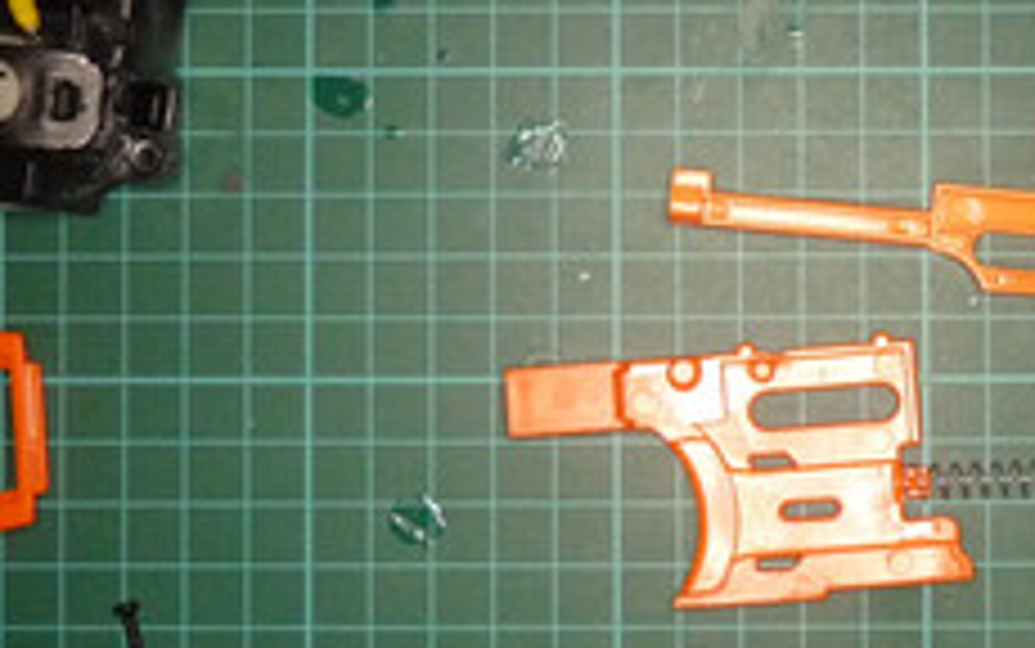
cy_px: 212
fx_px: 3076
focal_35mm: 109
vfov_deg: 12.0
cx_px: 882
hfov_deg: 18.8
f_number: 3
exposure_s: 1/100
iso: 400
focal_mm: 6.5
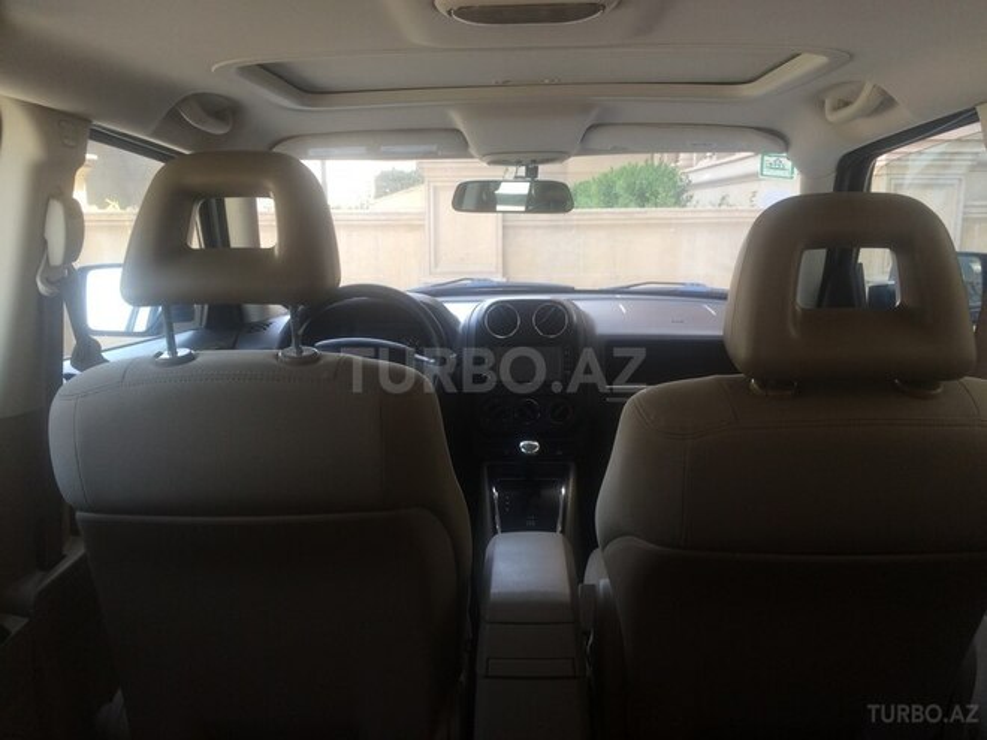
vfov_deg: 48.2
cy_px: 370
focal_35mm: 29
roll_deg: -0.8
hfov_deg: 61.7
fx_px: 827
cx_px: 494
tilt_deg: -9.1
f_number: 2.2
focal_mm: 4.15
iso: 40
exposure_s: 1/100
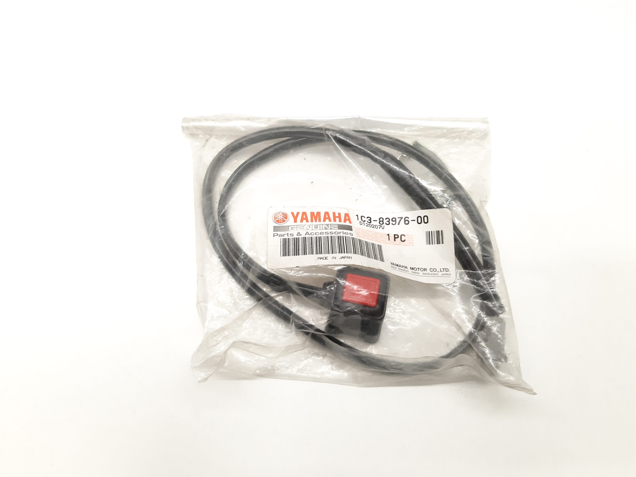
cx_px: 318
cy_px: 238
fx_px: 496
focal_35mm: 27
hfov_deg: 65.3
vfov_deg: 51.4
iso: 160
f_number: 1.7
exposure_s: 1/50
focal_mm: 3.93
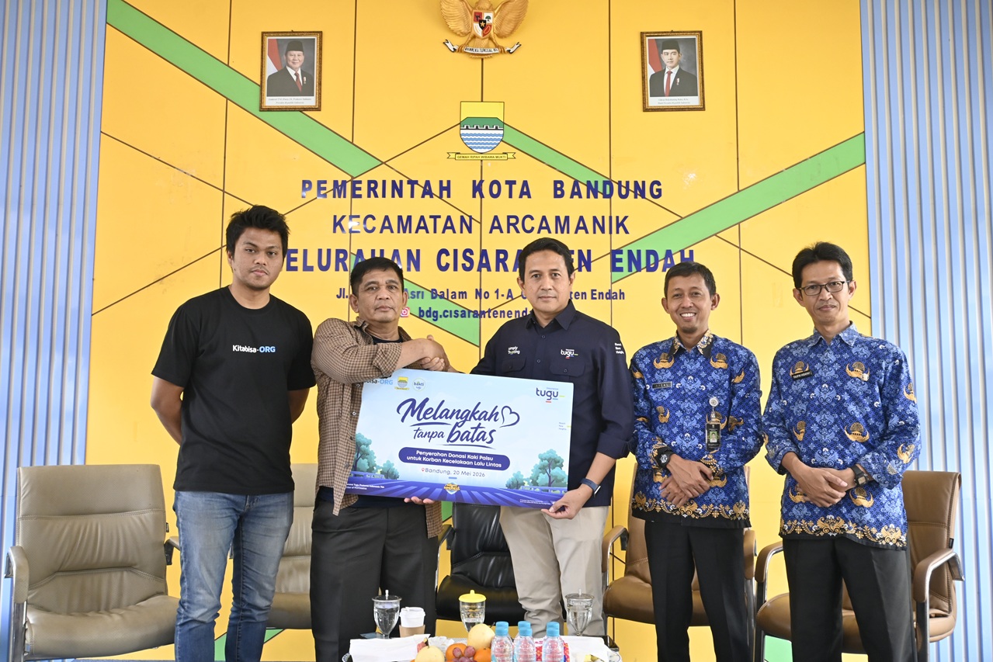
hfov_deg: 58.3
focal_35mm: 32
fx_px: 890
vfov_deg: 40.8
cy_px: 331
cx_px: 496
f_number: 8
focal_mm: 21.5
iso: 1000
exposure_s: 1/13
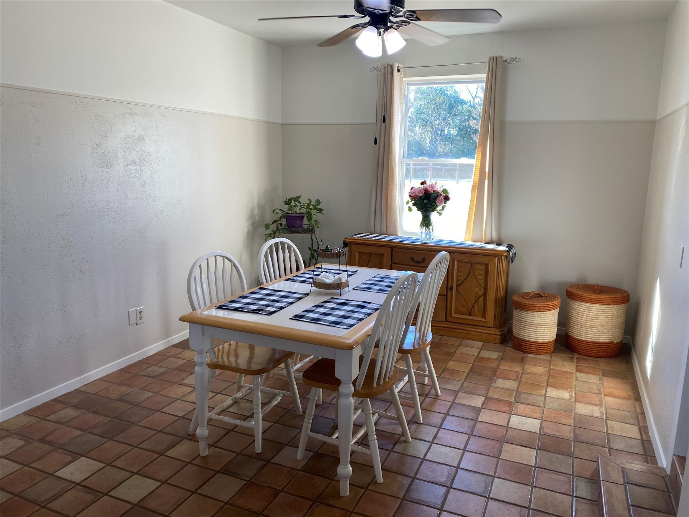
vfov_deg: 53.1
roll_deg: -1.7
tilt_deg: -10.5
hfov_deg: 67.3
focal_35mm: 26
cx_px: 344
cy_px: 258
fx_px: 518
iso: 100
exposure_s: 1/120
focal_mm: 4.25
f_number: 1.8
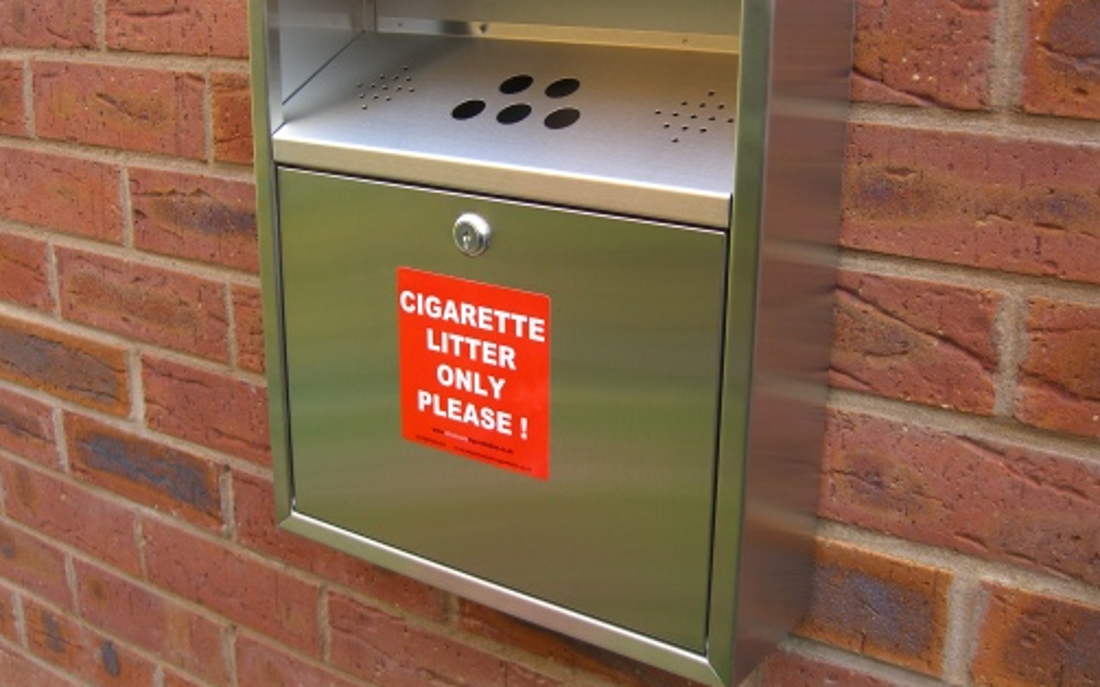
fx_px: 1229
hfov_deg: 48.2
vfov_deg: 31.2
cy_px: 298
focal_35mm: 41
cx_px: 545
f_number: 2.8
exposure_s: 1/125
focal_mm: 7.9
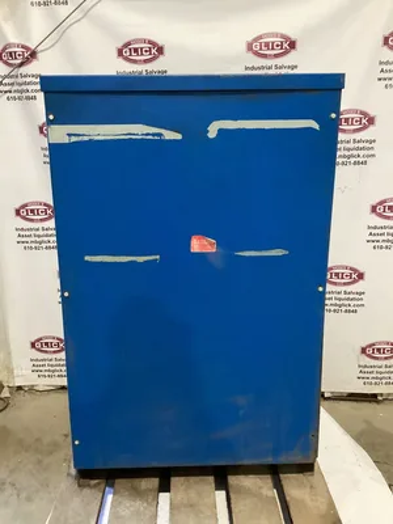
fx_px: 469
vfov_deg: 58.4
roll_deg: +2.9
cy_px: 262
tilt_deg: -14.6
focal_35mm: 31
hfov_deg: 45.4
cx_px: 196
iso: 320
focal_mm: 3.3
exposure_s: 1/40
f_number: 2.4
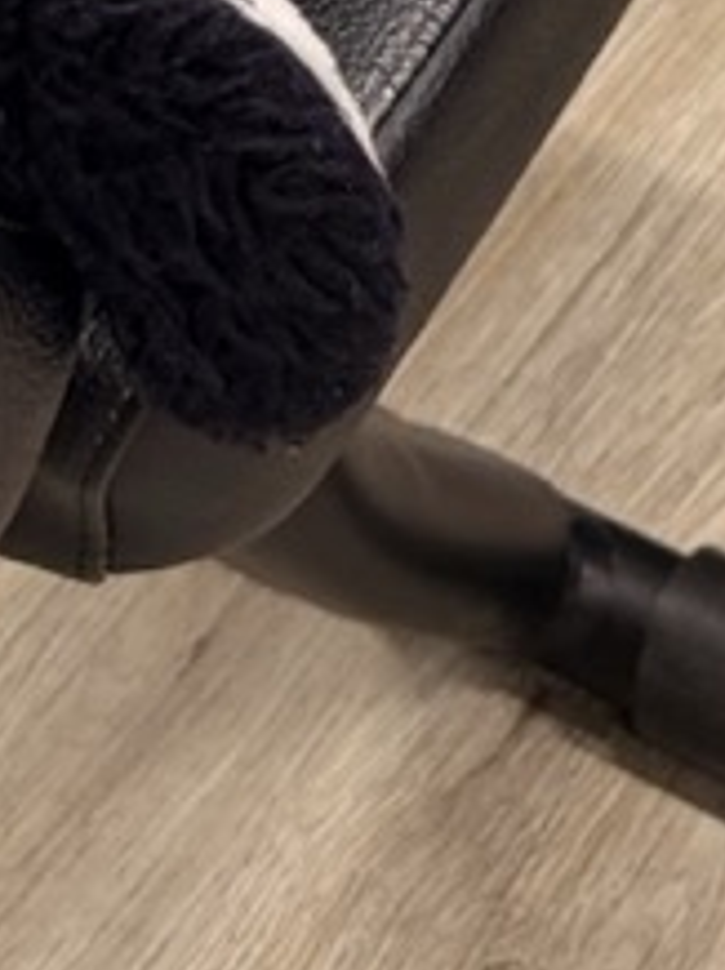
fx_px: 3945
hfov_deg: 10.5
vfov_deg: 10.8
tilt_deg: -15.3
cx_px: 236
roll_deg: +1.8
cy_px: -1691
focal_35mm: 141
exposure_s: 1/100
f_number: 1.78
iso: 200
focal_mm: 6.76
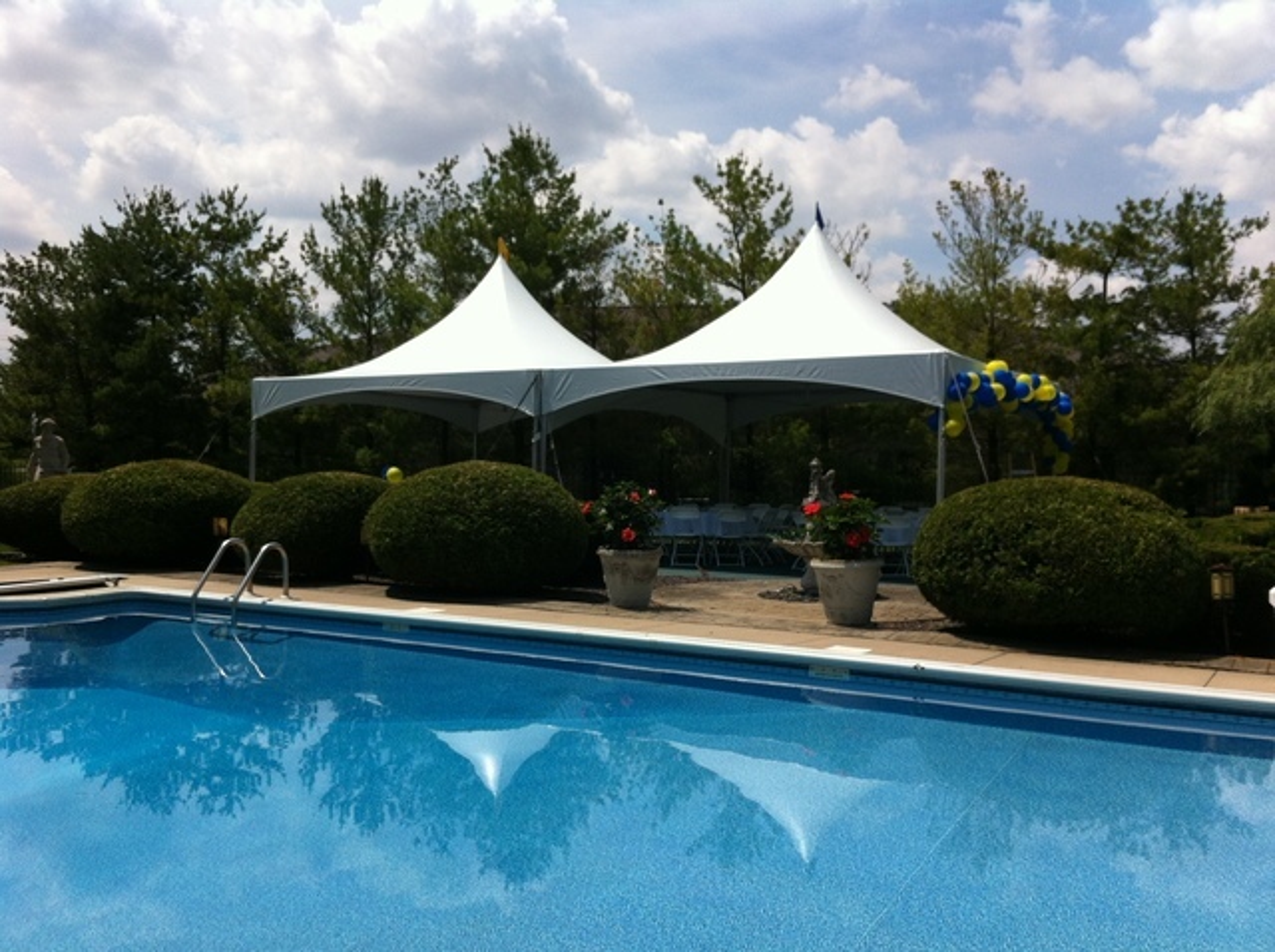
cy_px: 476
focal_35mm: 35
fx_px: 1287
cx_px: 638
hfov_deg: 52.7
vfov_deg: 40.6
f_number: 2.8
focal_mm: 3.85
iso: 80
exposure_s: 1/2011
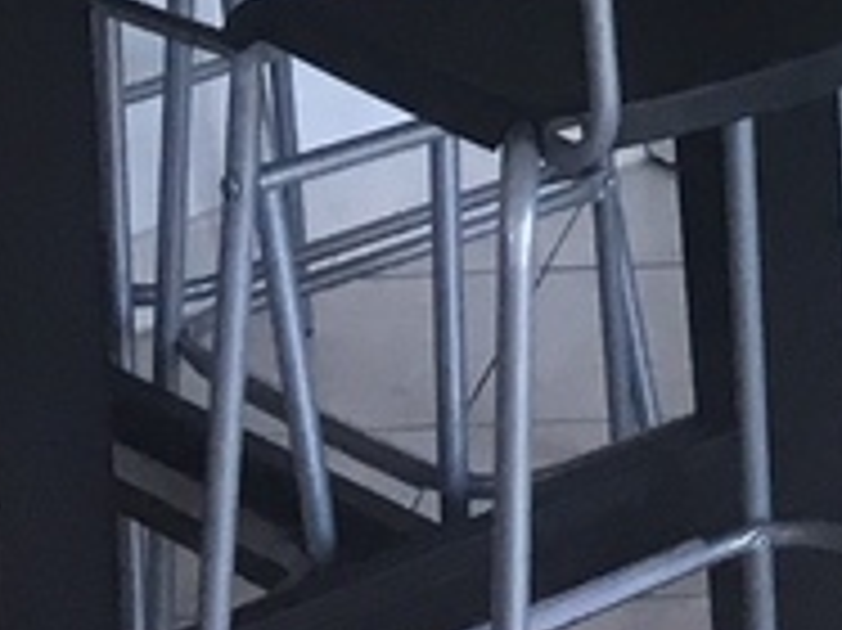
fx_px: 4521
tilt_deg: -7.1
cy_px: -914
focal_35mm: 186
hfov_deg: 9.9
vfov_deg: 7.4
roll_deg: +2.2
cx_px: 1621
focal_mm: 4.15
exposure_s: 1/33
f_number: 2.2
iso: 40
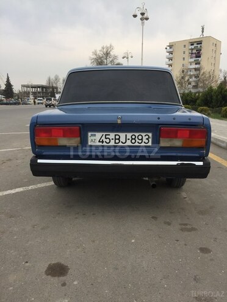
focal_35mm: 29
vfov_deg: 61.7
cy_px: 151
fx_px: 254
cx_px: 114
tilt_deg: -10.2
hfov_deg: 48.2
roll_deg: -0.7
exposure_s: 1/573
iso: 32
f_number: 2.2
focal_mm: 4.15
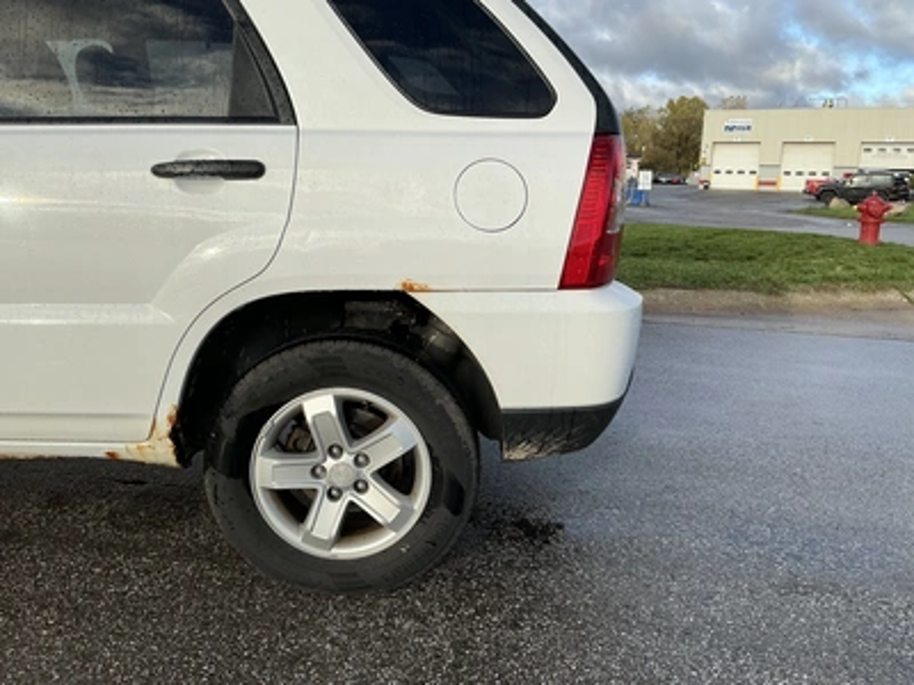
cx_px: 457
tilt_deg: -11.9
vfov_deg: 49.7
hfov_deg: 63.4
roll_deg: -0.5
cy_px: 342
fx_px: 739
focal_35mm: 28
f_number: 1.8
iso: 25
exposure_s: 1/1195
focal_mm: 3
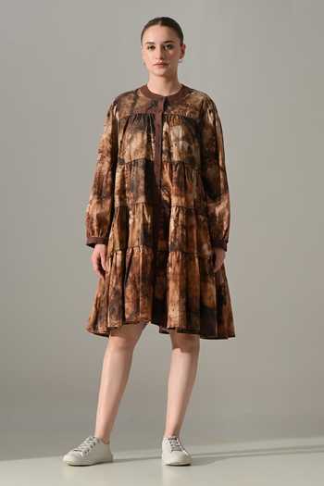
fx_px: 1188
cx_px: 162
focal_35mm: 88
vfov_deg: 23.1
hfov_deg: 15.5
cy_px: 243
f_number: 8
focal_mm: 88
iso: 160
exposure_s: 1/160
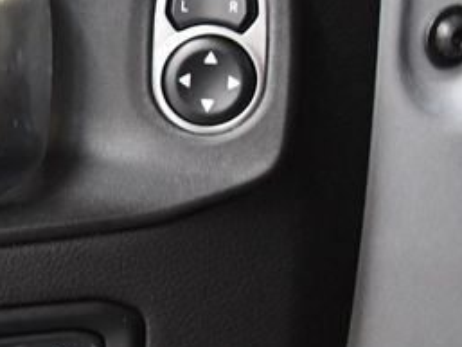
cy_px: 151
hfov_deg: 21.2
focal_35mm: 86
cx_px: -93
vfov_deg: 17.2
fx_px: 1148
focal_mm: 24
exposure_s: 1/60
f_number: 4
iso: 8000
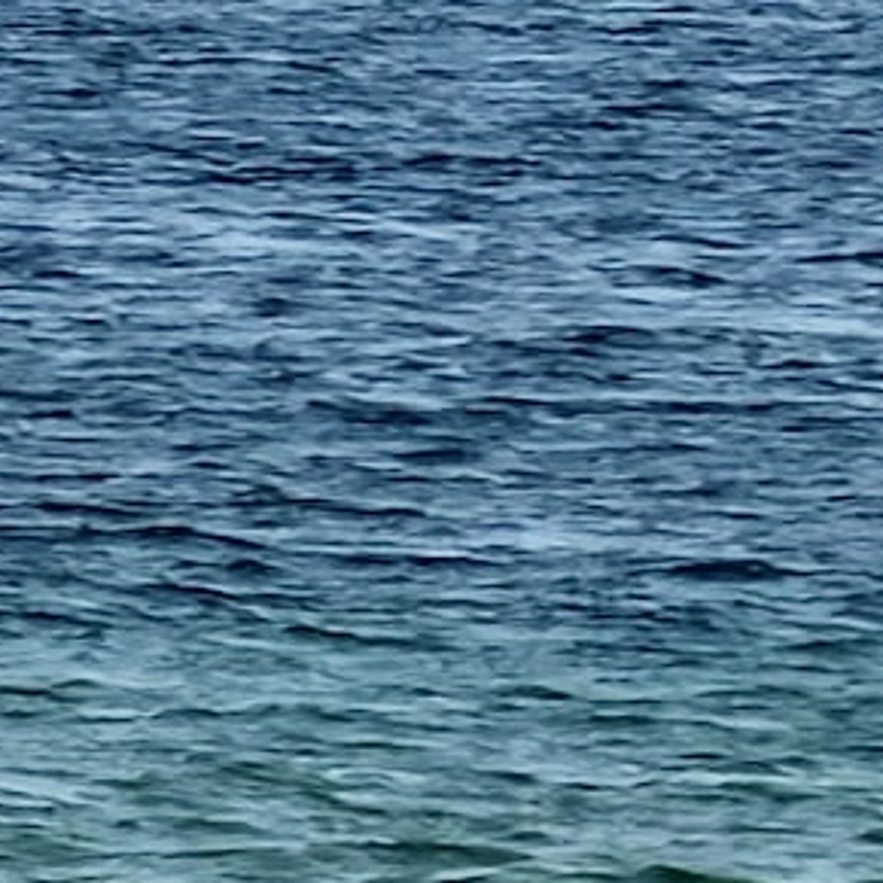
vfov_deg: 1.5
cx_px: 100
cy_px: -1187
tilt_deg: +1.2
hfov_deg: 1.5
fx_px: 33766
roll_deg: -0.2
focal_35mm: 1170
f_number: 2.8
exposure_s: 1/639
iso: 32
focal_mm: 16.89
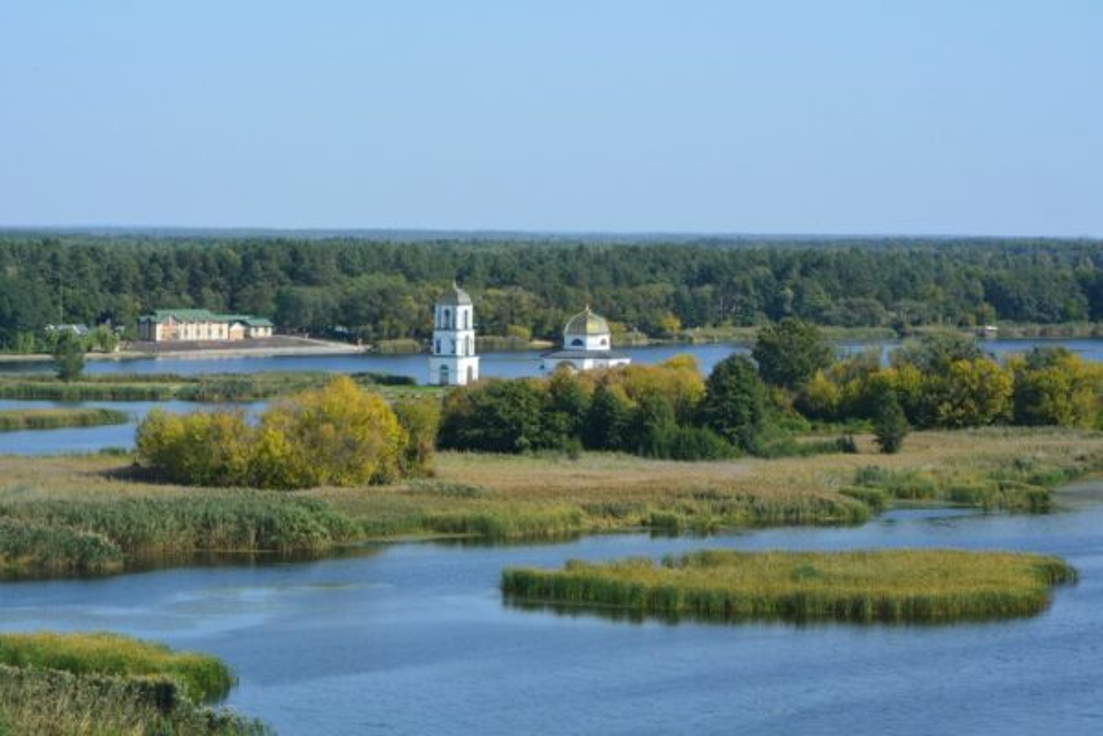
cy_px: 368
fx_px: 3676
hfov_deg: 17.1
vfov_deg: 11.4
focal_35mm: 120
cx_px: 552
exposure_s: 1/125
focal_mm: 80
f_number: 11
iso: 125
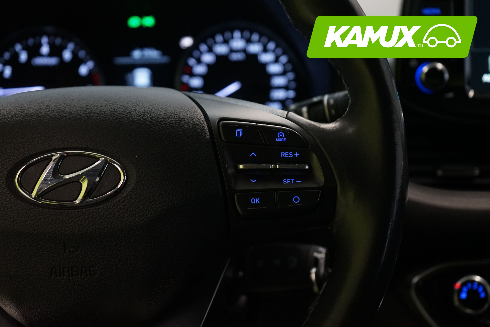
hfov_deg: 36.9
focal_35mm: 54
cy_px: 164
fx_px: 735
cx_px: 245
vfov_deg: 25.1
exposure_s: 1/30
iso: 2000
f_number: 5
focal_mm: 54
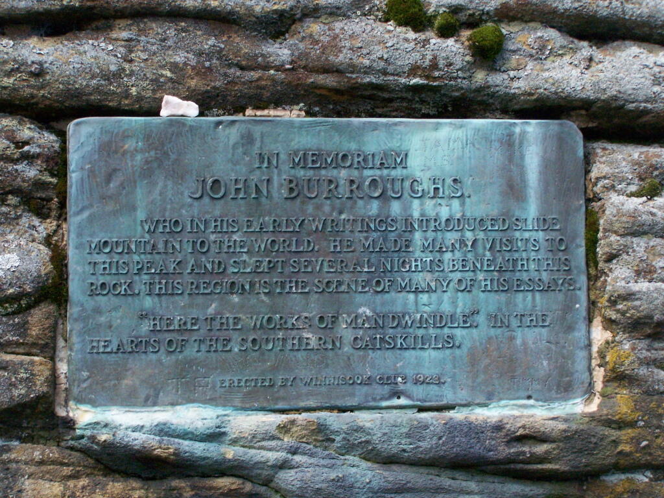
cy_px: 249
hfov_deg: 29.0
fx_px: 1285
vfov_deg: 21.9
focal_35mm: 67
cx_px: 332
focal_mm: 11.1
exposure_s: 1/800
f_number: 4.5
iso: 400
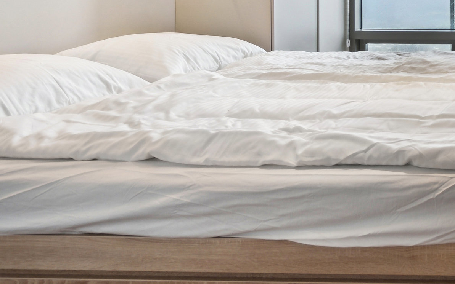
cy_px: -13
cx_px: 551
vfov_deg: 28.9
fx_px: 508
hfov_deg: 36.6
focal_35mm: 41
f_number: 8
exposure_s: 1/50
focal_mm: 16
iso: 400
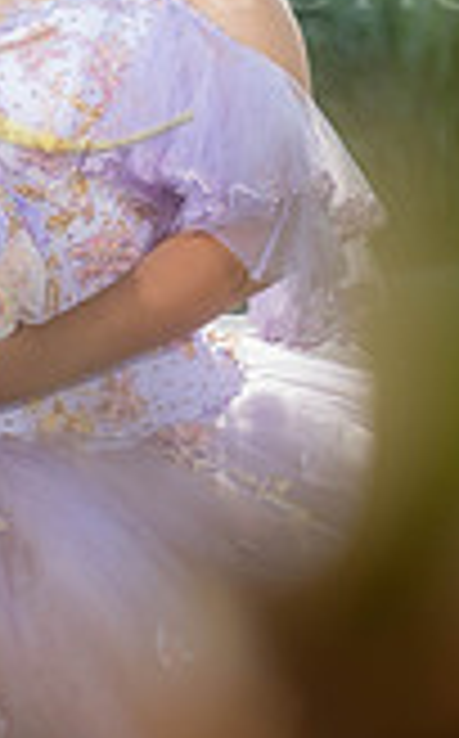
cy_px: -176
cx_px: 4
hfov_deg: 5.5
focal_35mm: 238
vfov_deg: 8.7
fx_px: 4780
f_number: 1.8
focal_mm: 85
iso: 125
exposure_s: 1/1250
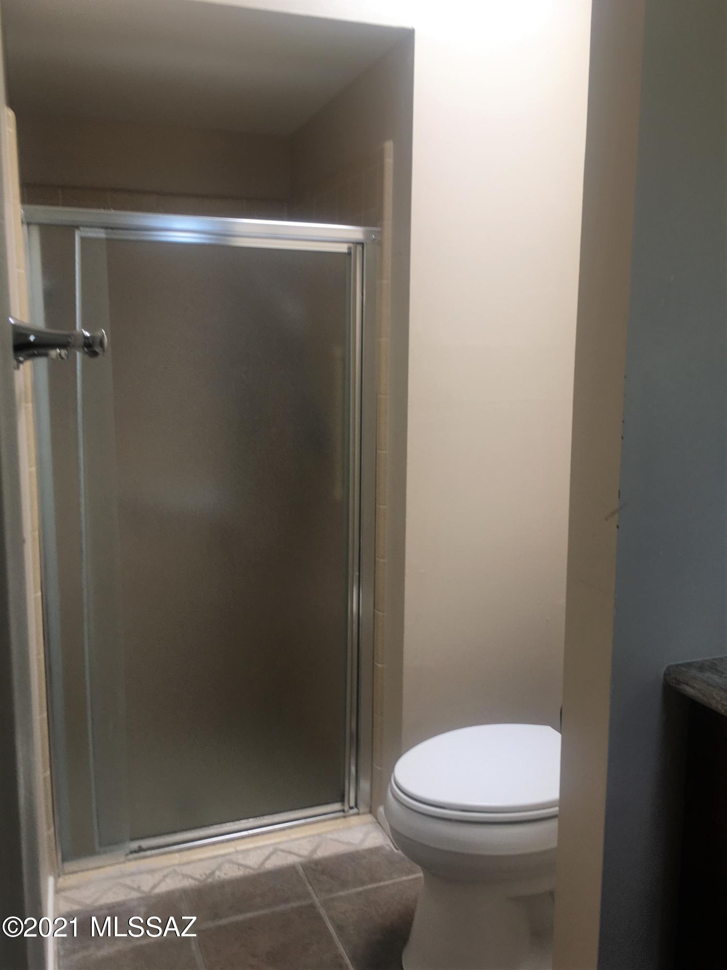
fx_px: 812
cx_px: 364
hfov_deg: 48.2
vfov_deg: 61.7
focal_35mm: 29
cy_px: 485
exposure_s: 1/60
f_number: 2.2
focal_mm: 4.15
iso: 25
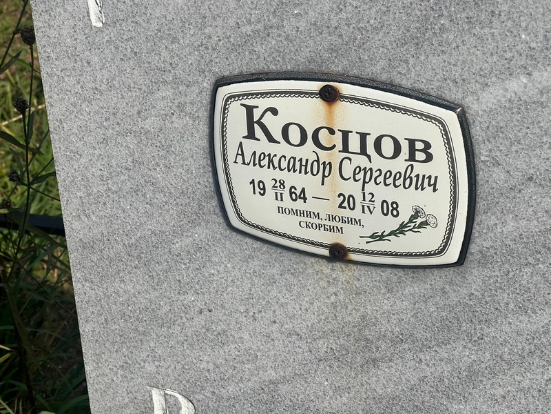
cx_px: 276
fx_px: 1226
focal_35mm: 77
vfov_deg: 19.1
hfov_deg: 25.3
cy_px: 207
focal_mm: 9
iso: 32
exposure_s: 1/1553
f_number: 2.8
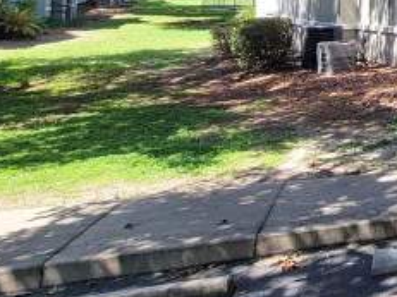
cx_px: 595
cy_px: -76
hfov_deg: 28.1
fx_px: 516
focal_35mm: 45
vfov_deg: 27.5
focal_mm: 2.2
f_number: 2.2
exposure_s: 1/411
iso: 50
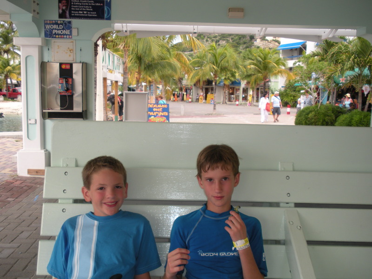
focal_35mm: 36
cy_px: 140
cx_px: 186
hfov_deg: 51.4
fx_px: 387
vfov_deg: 39.7
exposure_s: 1/79
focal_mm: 6.3
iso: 64
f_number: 3.5
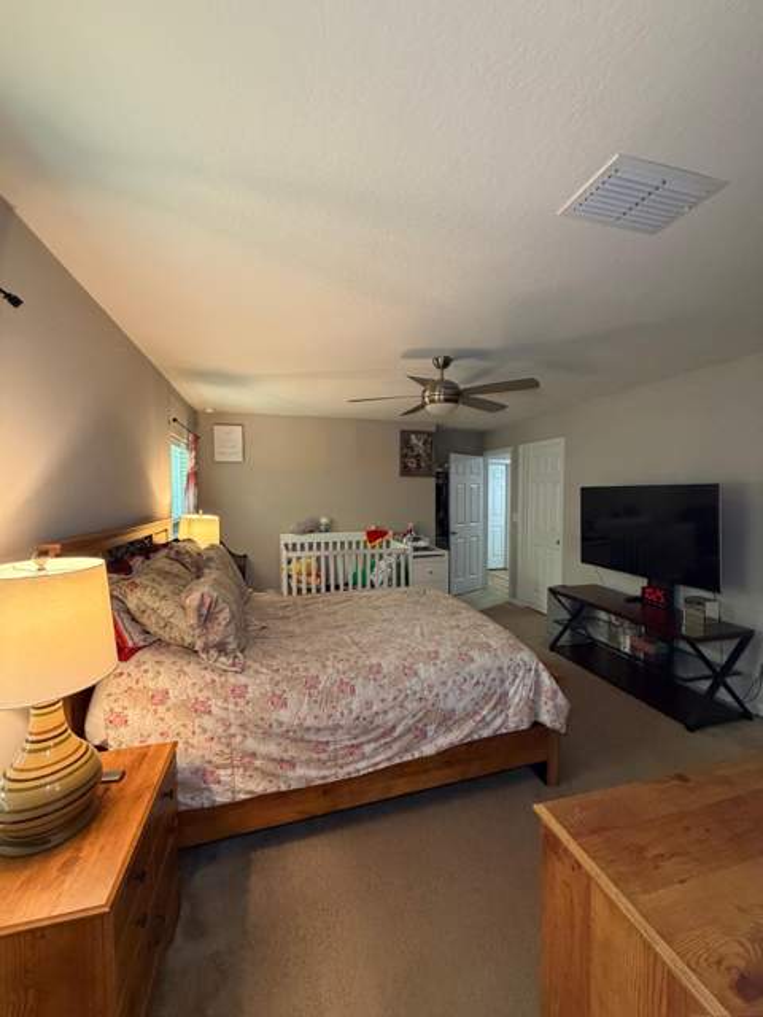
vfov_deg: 102.1
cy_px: 508
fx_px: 411
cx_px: 382
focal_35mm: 14
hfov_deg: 85.7
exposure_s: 1/60
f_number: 2.2
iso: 500
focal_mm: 2.22
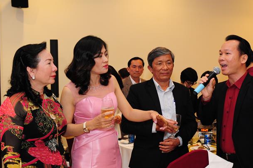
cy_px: 95
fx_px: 386
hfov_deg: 36.2
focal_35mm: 55
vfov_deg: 24.5
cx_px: 149
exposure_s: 1/125
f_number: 5
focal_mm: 42
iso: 2500
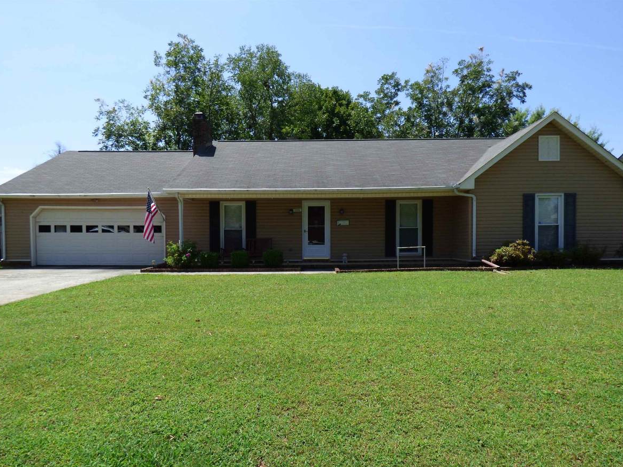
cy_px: 256
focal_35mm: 22
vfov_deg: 61.0
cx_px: 303
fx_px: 396
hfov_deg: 76.4
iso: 100
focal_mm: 3.58
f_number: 2.8
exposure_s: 1/1300
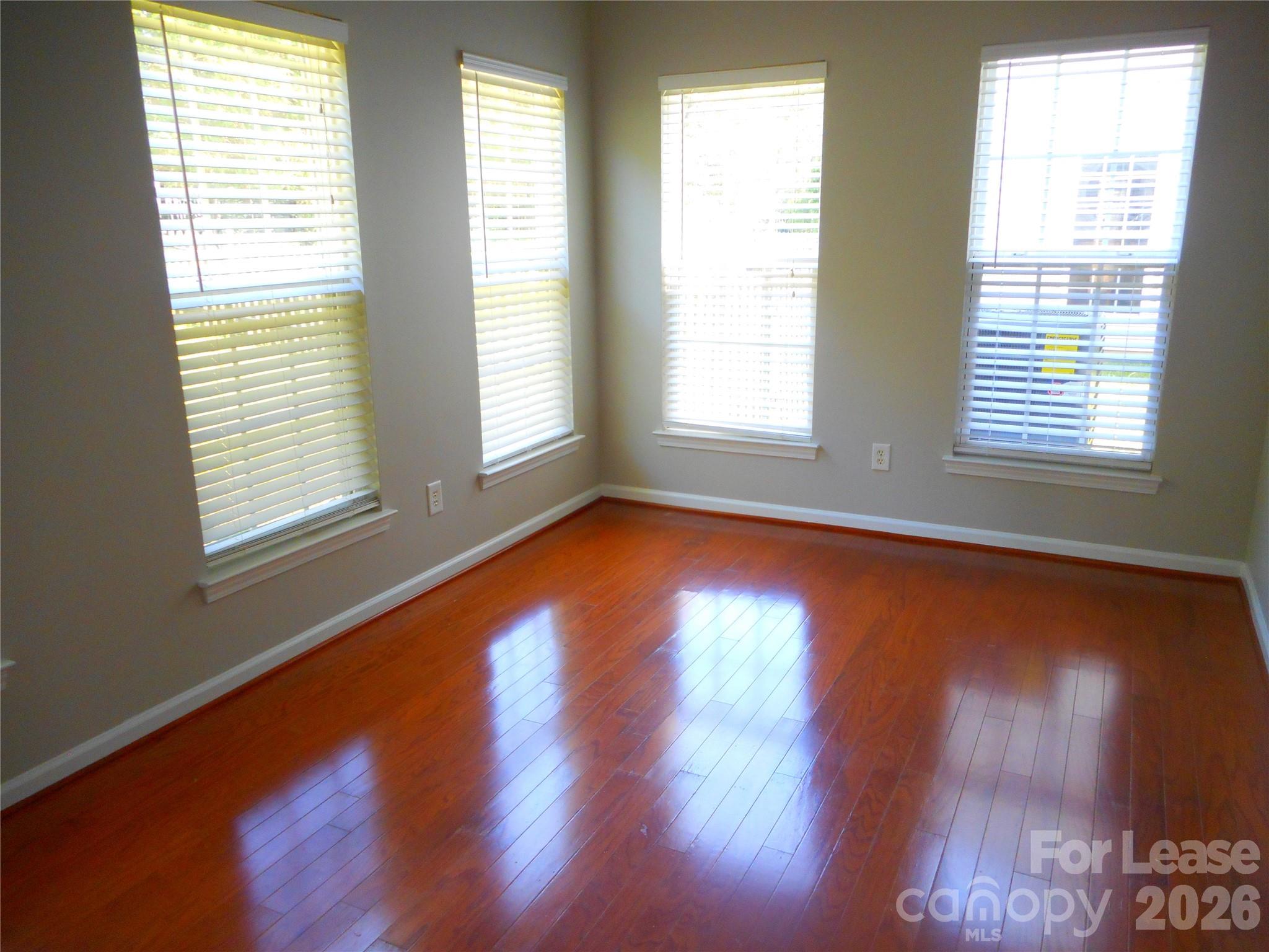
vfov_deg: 54.9
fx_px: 916
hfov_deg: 69.4
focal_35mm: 25
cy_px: 476
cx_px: 634
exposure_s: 1/30
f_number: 3.7
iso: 200
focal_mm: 4.5
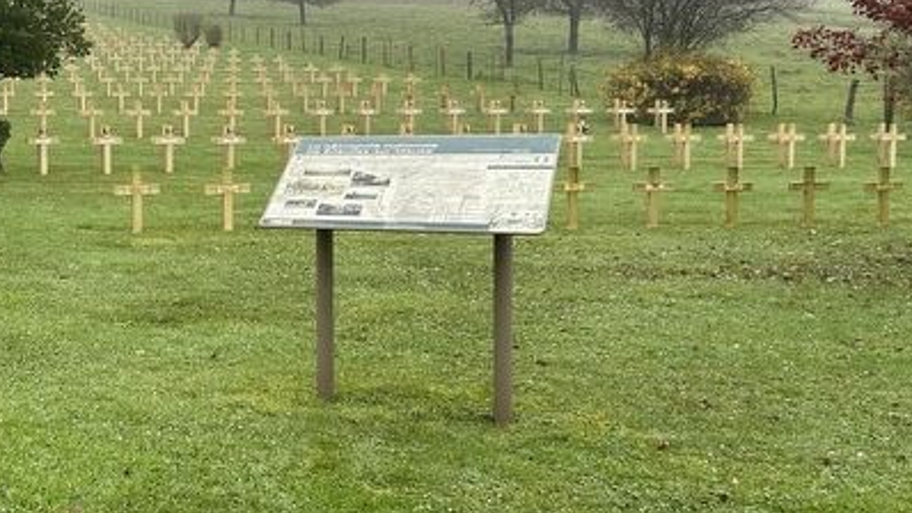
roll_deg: +1.1
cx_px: 119
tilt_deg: -4.9
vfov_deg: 21.1
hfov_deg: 34.8
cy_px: 256
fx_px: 1379
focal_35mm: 57
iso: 50
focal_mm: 5.7
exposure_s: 1/298
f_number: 1.5
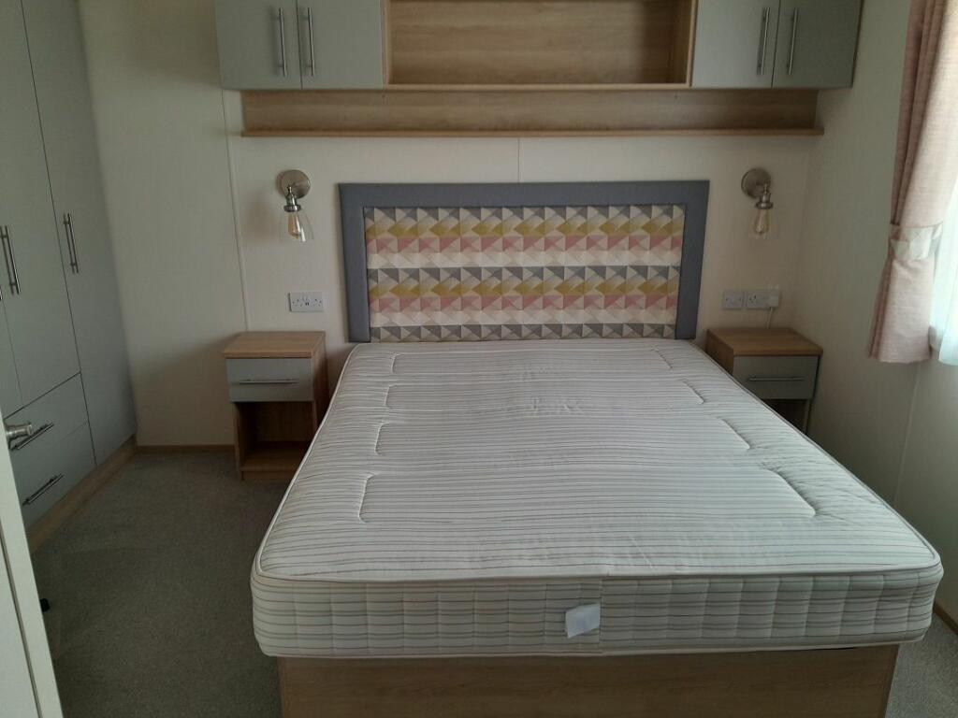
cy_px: 359
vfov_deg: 53.1
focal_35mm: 26
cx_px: 479
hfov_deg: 67.3
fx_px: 720
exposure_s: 1/60
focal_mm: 3.98
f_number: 1.8
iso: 125
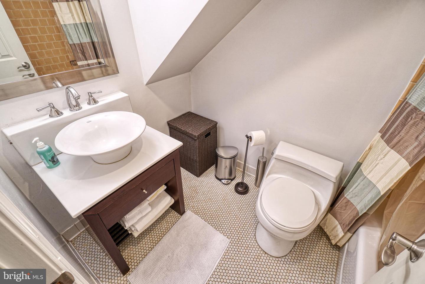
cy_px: 142
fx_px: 177
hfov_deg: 100.4
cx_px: 212
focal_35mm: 15
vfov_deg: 77.3
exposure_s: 1/2.5
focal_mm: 10
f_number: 9
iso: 125
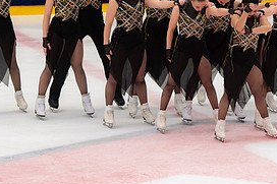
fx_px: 2707
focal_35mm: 352
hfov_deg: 5.9
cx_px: 187
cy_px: 12
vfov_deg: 3.9
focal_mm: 110
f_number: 3.5
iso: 720
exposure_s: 1/400
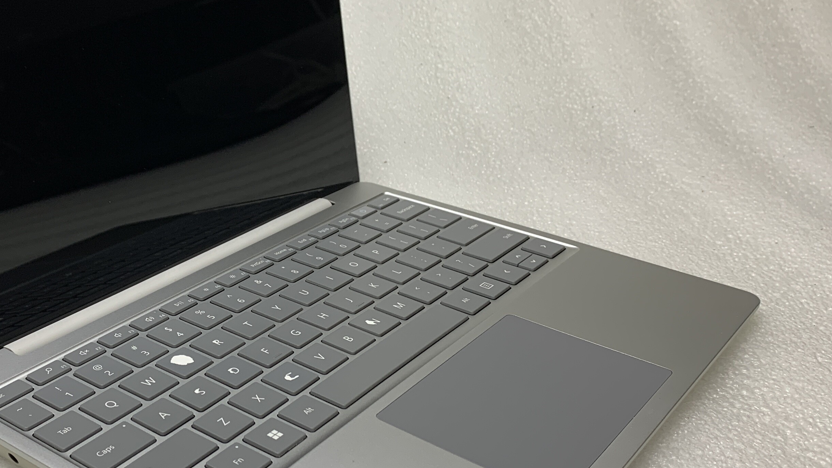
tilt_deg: -19.5
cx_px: 267
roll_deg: -0.9
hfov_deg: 43.0
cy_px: 210
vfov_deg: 25.4
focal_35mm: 47
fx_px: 1037
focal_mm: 4.25
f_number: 1.8
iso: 64
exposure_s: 1/121
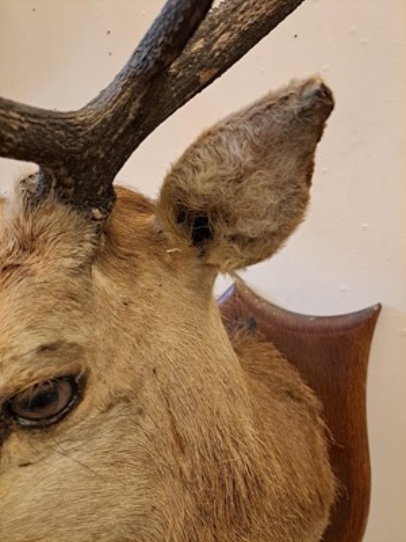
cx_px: 203
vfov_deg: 71.6
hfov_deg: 56.8
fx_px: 375
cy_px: 271
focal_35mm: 24
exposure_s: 1/25
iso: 320
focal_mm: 5.23
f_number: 1.8
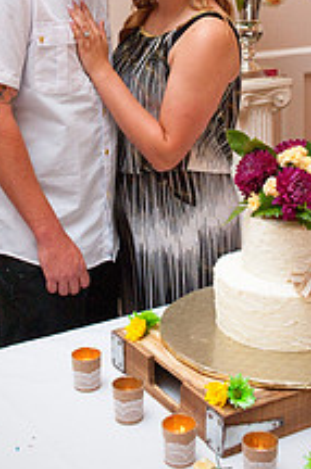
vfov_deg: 26.6
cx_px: 153
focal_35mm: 73
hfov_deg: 18.6
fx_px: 950
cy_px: 24
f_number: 5.6
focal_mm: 35
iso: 3200
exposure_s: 1/160
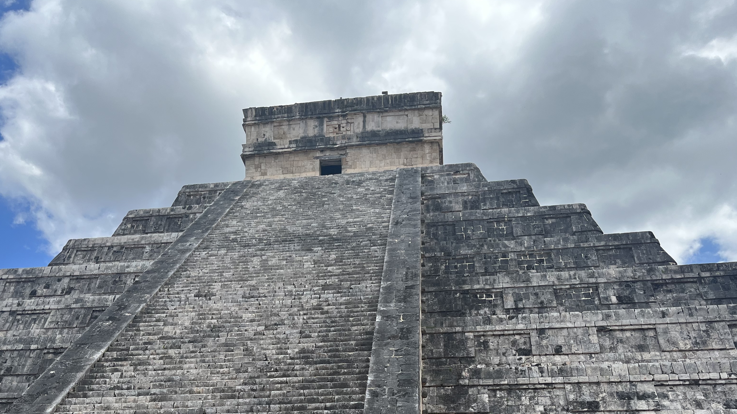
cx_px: 327
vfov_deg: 30.9
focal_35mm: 37
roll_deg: -1.2
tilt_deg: +18.6
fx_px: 723
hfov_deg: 53.9
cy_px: 354
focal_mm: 5.1
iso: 50
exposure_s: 1/3876
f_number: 1.6
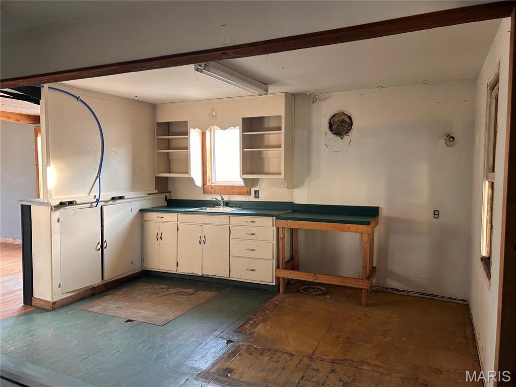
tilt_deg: -3.0
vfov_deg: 53.1
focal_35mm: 26
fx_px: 388
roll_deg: +0.5
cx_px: 258
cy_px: 194
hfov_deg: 67.3
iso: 125
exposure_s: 1/60
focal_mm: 5.7
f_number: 1.5
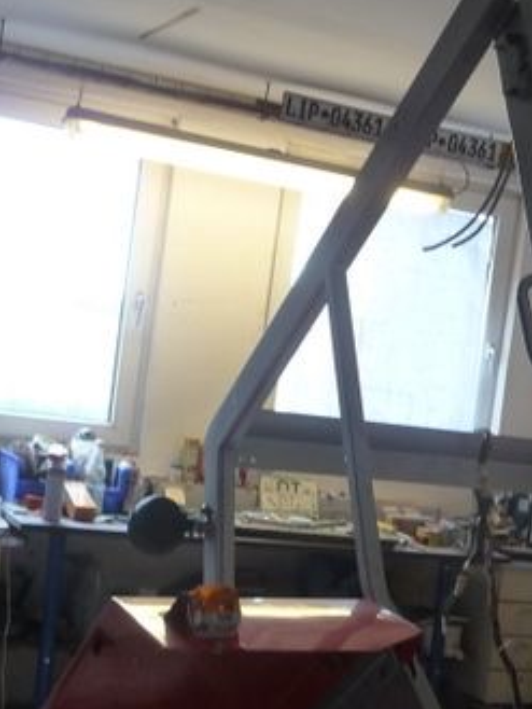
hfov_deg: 21.2
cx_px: 480
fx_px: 1393
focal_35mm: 68
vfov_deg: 28.2
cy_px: 528
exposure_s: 1/40
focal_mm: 4.7
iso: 160
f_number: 3.3
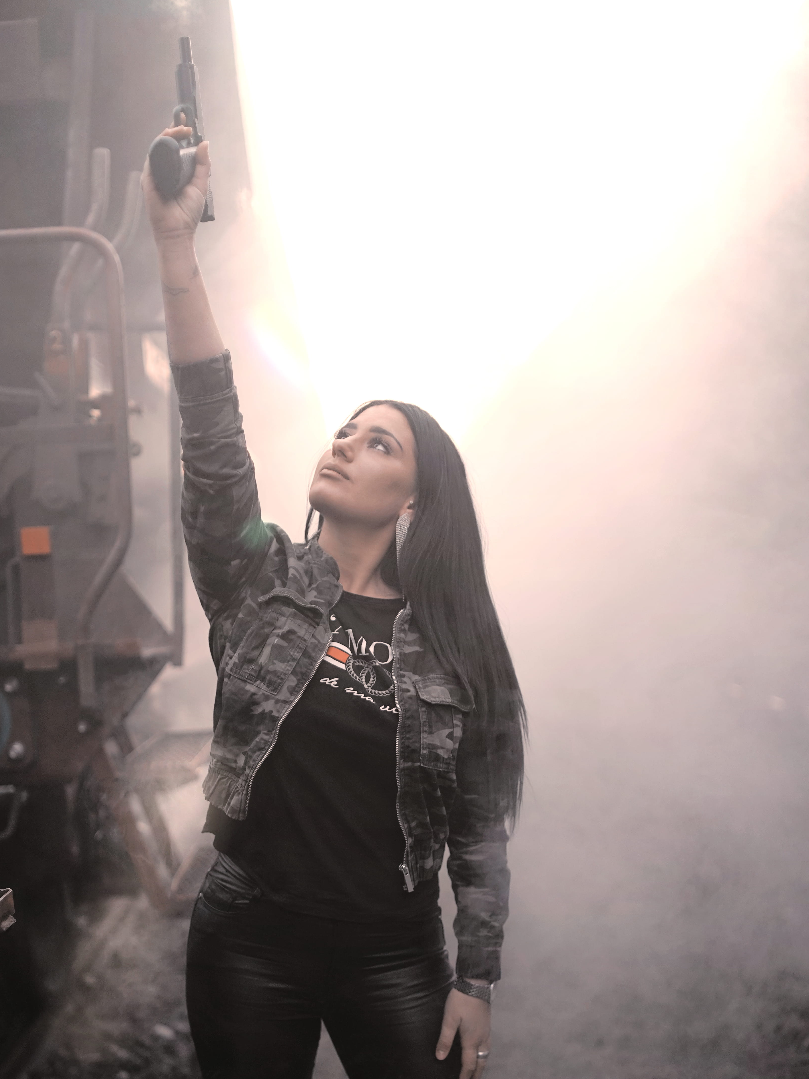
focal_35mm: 47
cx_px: 364
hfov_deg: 30.9
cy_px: 722
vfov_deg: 39.9
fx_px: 1465
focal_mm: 35
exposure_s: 1/125
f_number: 1.4
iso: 400
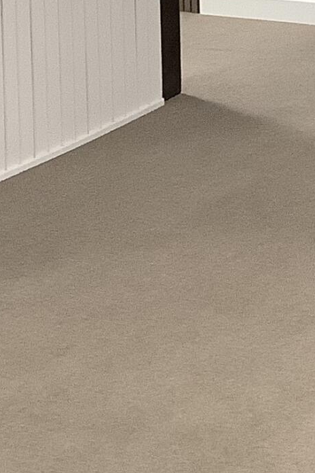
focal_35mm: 139
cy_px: -232
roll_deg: +0.5
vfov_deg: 13.9
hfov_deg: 9.8
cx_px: 336
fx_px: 1824
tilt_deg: -4.6
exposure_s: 1/60
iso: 250
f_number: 2.4
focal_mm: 3.3
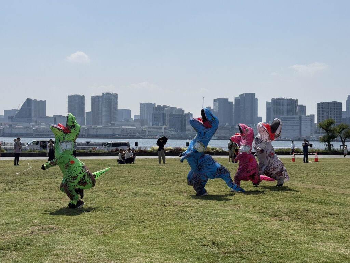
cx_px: 175
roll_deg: -1.5
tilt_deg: -0.1
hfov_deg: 39.7
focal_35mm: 48
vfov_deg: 30.3
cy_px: 132
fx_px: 485
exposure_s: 1/11364
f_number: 1.78
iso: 64
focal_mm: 6.76
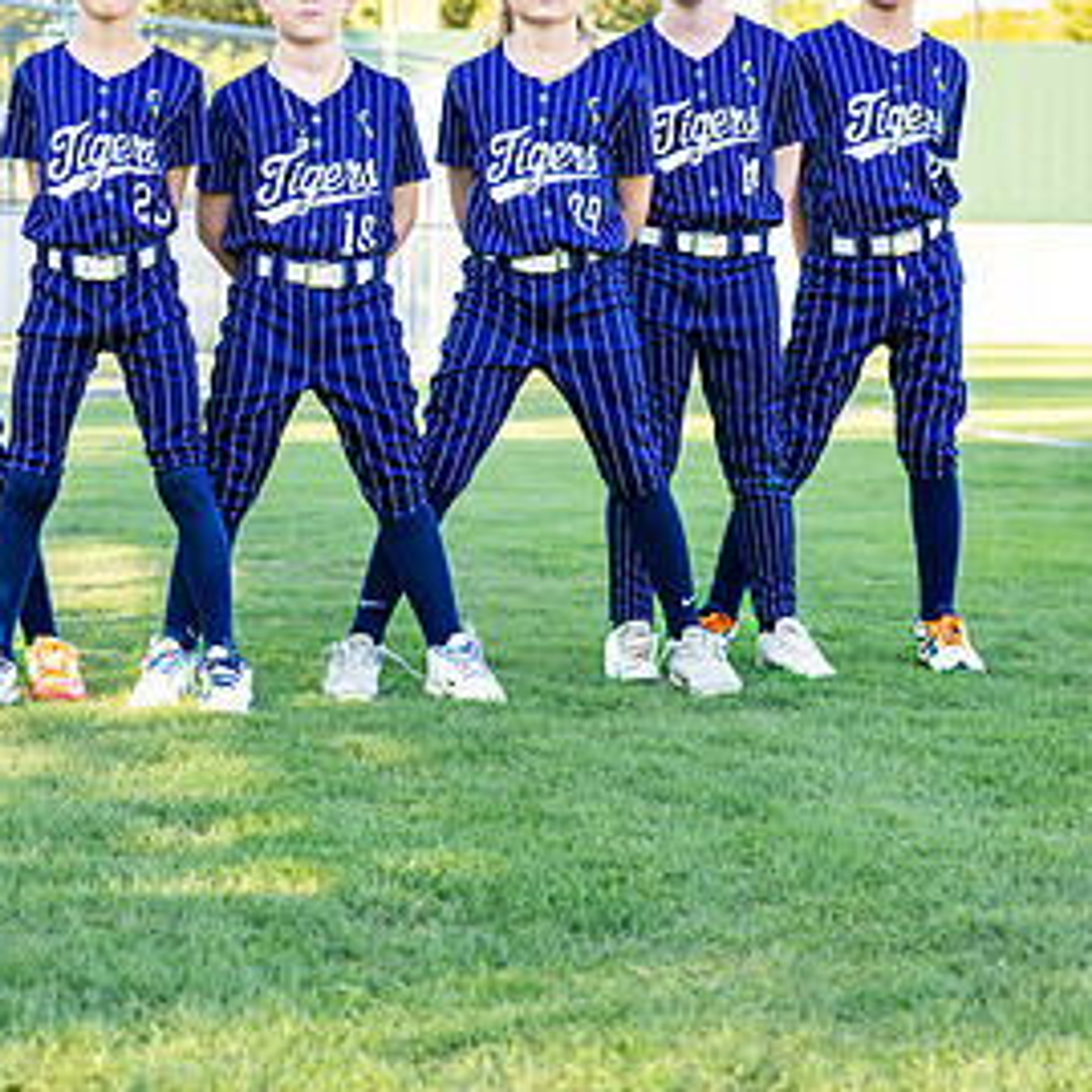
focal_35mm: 107
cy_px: 287
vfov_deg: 16.2
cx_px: 122
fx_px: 3819
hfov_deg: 16.1
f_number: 3.5
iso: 250
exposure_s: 1/400
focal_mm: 50
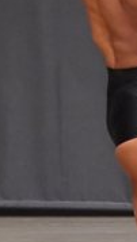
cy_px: 16
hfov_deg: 1.0
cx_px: 140
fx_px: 7886
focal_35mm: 1224
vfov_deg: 1.8
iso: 8000
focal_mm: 180
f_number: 5.6
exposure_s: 1/400
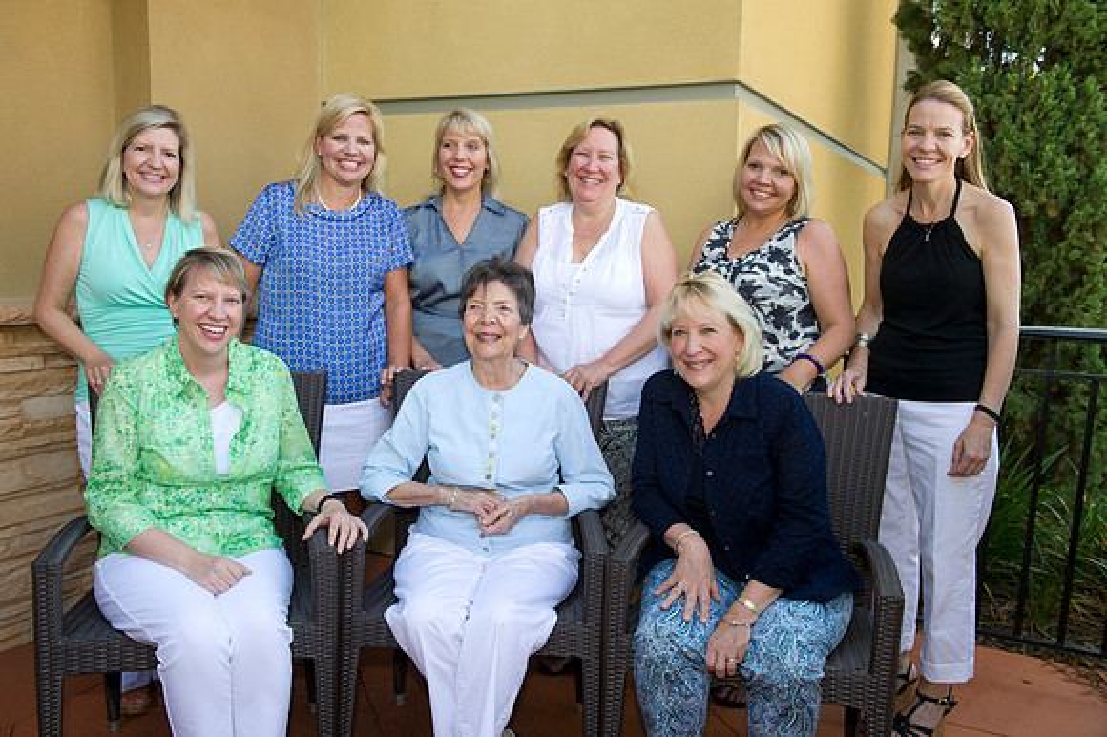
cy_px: 368
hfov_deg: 58.7
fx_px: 983
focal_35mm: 32
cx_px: 554
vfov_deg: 41.1
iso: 640
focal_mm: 32
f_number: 5.6
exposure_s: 1/250
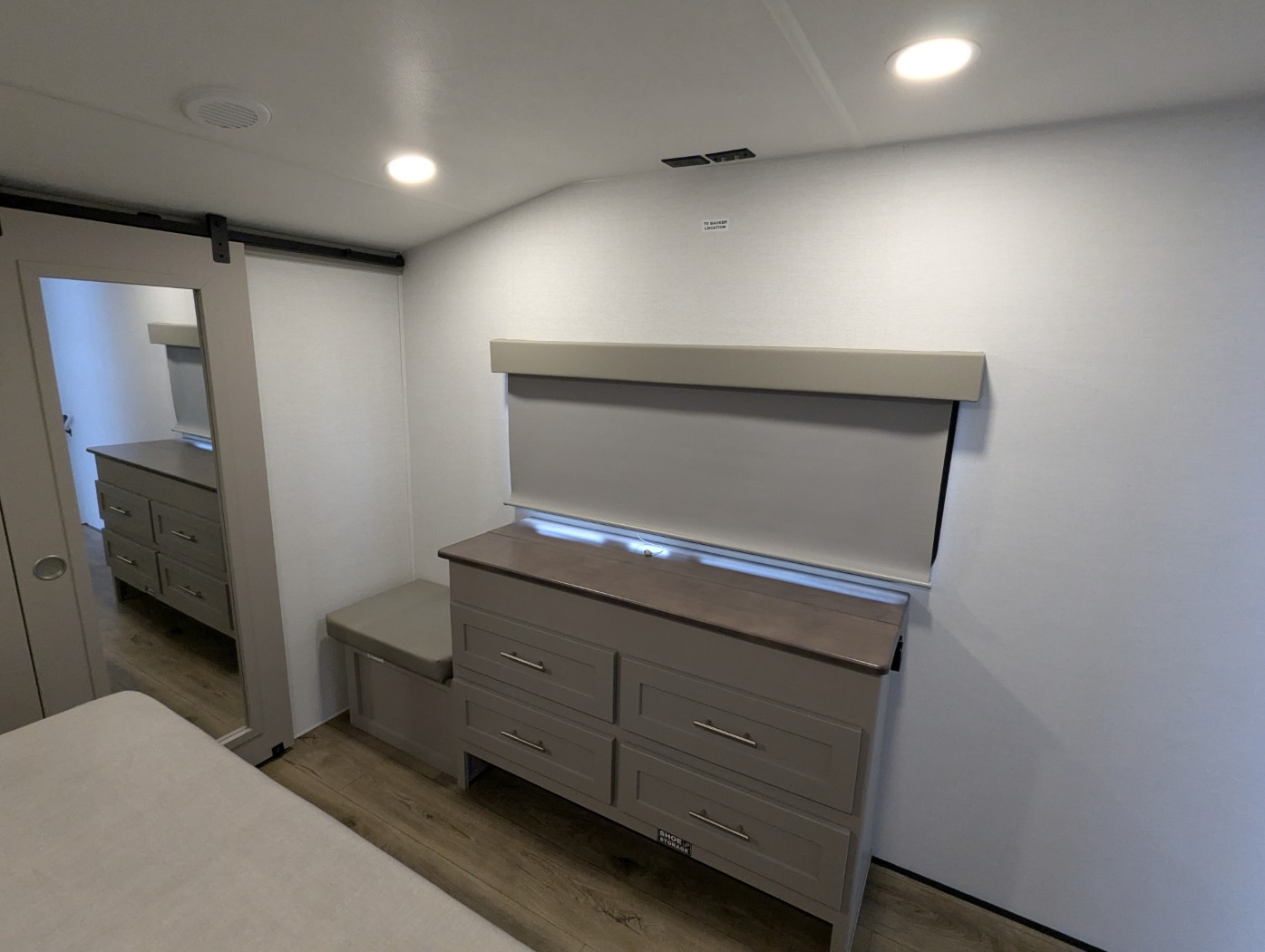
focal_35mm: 16
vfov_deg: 78.2
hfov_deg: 94.4
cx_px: 632
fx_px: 585
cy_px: 476
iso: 370
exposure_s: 1/125
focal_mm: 2.35
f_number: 2.2
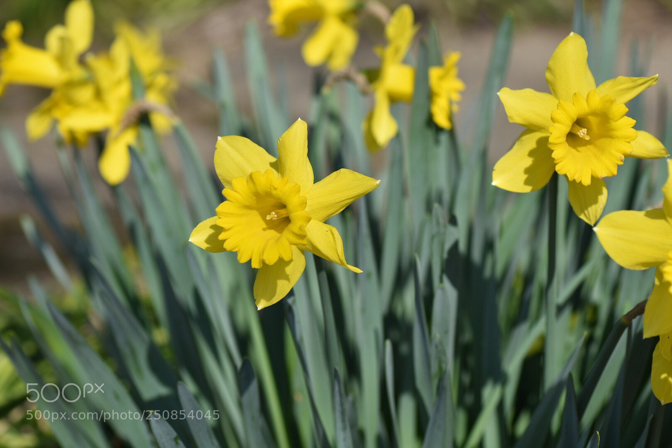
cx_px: 336
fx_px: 2520
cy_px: 224
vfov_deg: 10.2
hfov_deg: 15.2
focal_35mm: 135
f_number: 5
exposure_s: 1/1000
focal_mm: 90
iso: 100
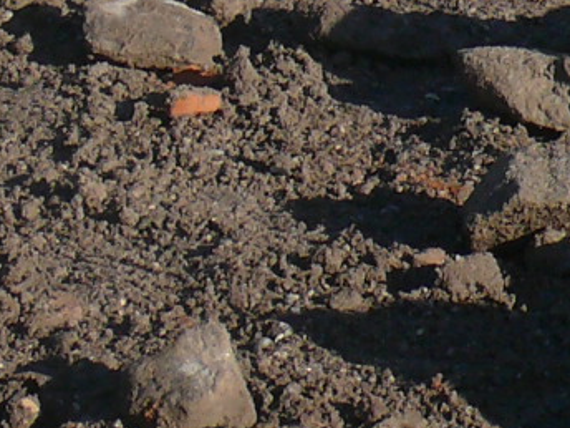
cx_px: 1051
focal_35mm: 377
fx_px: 6208
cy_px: -542
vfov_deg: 3.9
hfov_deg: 5.2
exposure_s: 1/320
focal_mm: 11.8
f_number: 5.6
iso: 100
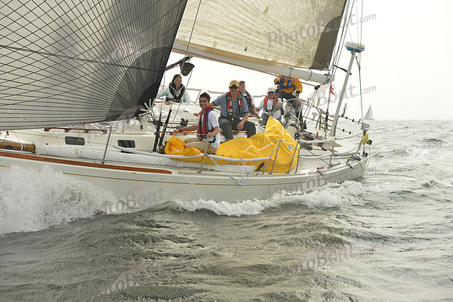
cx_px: 226
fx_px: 881
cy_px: 151
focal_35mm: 70
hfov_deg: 28.8
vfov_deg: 19.5
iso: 320
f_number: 7.1
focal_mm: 70
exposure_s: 1/1250
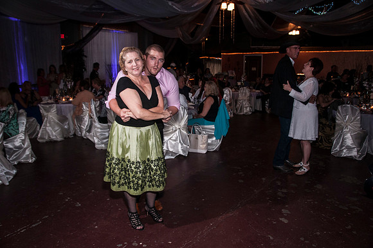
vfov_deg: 47.8
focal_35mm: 27
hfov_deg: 67.5
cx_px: 186
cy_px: 124
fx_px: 279
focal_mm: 18
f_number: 5.6
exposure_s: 1/30
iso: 400
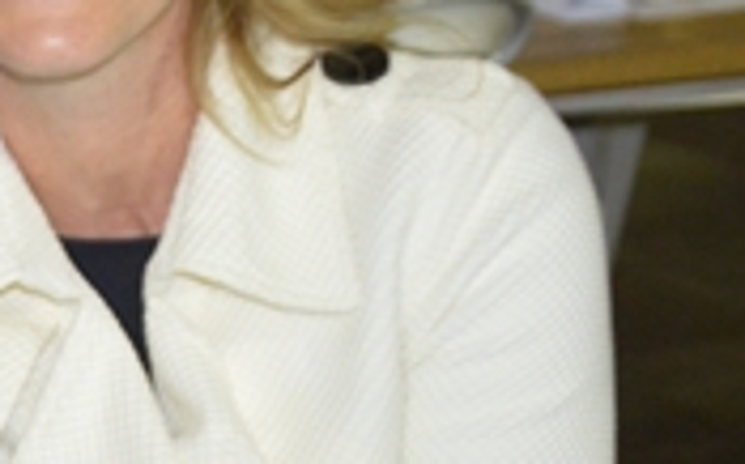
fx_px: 3205
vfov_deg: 8.3
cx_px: -387
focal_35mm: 158
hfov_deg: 12.6
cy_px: 166
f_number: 4.2
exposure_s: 1/60
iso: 1800
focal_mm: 30
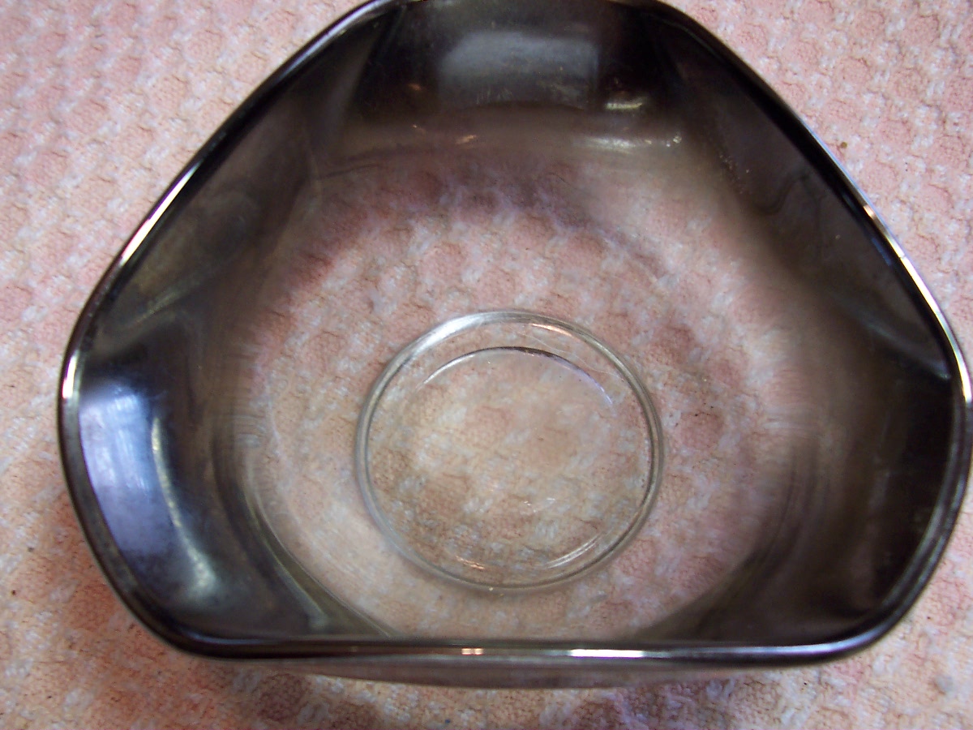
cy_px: 365
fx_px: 1040
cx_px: 486
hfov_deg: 50.1
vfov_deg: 38.7
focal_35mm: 37
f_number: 2.8
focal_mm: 5.6
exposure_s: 1/30
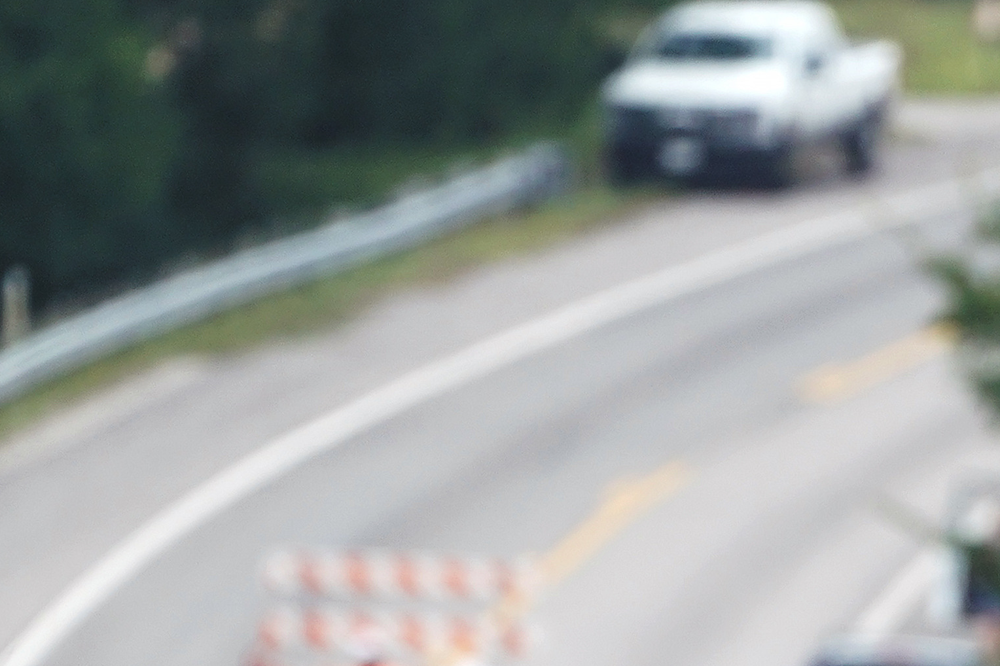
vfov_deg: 1.2
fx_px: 33046
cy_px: 1301
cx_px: 1357
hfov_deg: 1.7
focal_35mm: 1190
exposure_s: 1/1250
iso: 800
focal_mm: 303
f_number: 5.6
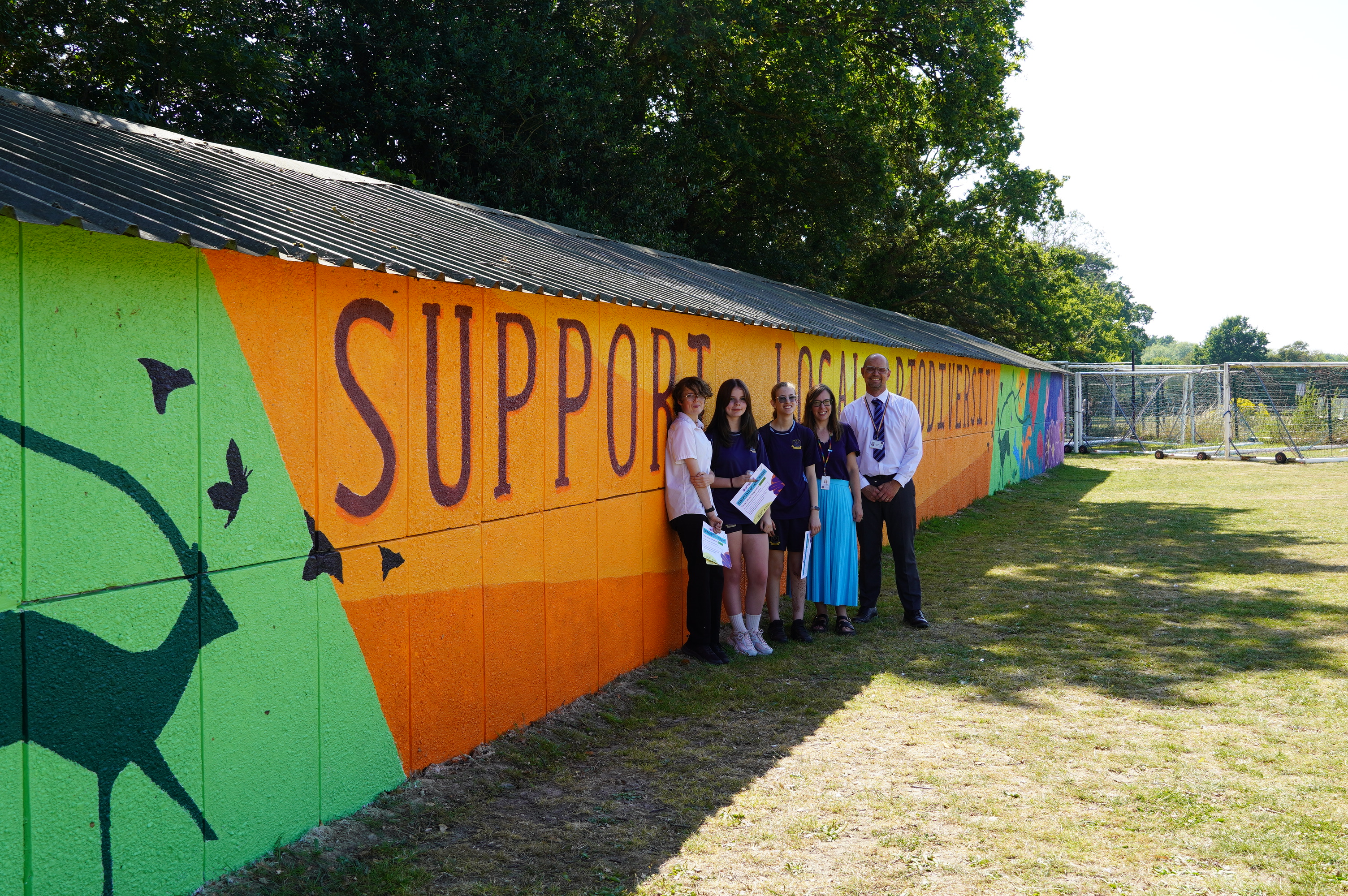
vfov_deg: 34.1
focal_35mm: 39
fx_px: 1459
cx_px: 674
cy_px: 448
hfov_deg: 49.6
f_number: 7.1
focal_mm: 26
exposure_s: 1/100
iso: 100
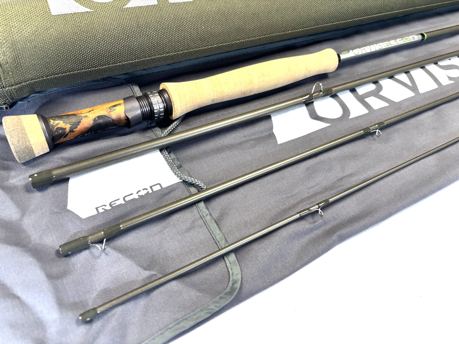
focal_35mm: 26
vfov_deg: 53.1
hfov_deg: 67.3
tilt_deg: -53.3
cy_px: 172
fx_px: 345
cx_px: 230
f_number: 1.6
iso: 125
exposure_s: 1/120
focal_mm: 5.96
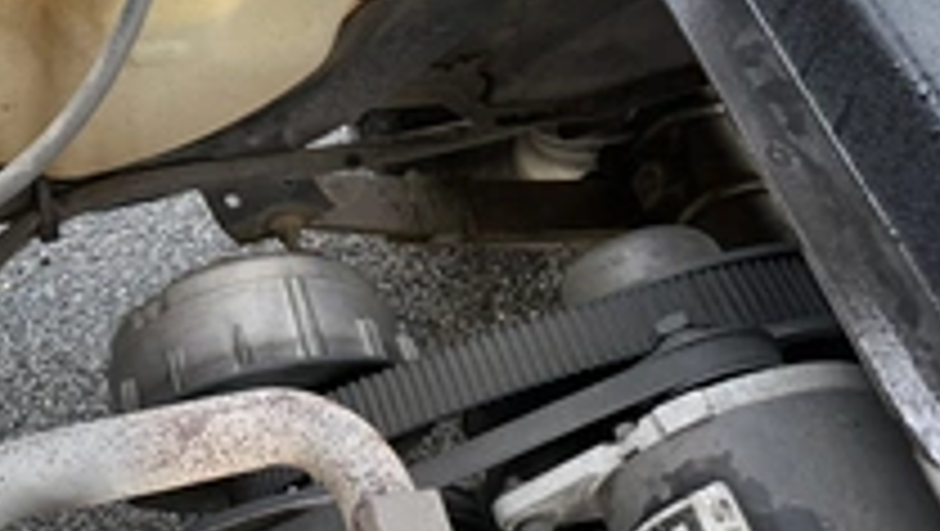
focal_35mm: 50
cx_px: 108
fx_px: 1247
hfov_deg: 38.7
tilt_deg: -48.4
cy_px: -94
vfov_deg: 22.3
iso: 250
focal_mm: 6.76
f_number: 1.78
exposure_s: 1/60
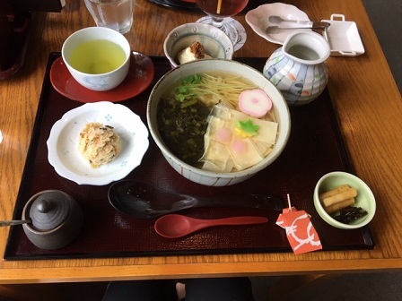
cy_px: 150
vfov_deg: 48.2
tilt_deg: -60.0
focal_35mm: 29
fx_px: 337
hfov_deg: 61.7
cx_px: 201
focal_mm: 4.15
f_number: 2.2
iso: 25
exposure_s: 1/30
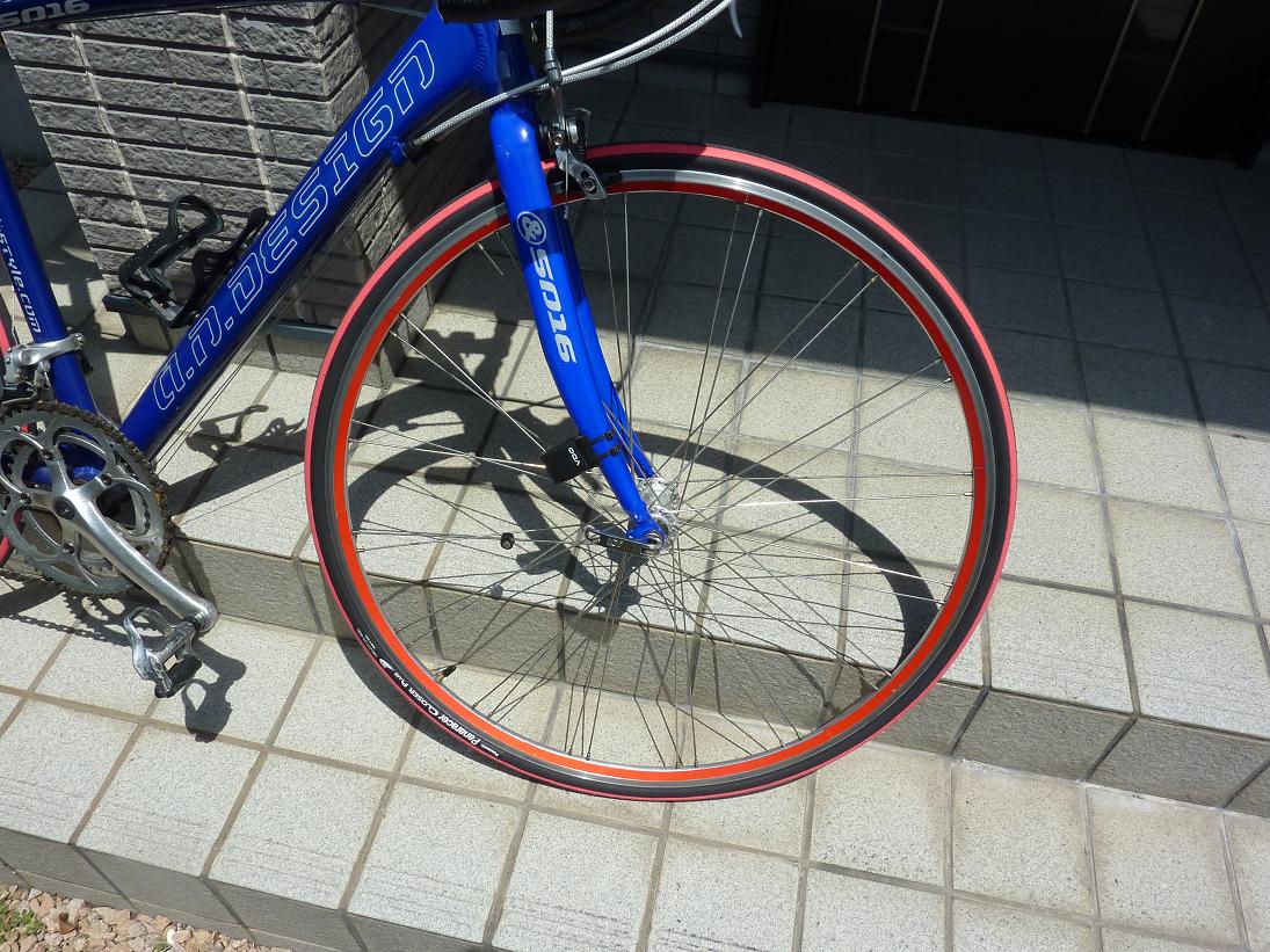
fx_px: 917
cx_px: 635
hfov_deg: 69.4
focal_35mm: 25
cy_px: 476
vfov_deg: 54.9
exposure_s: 1/500
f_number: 5
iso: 80
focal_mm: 4.1
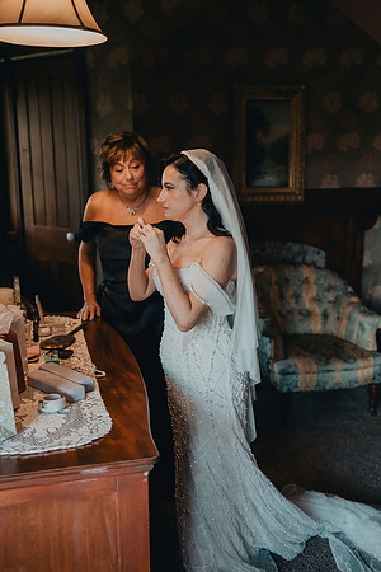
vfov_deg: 50.7
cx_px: 190
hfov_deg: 35.1
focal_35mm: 38
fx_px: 603
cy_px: 286
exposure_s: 1/400
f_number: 2.8
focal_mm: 38
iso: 2000
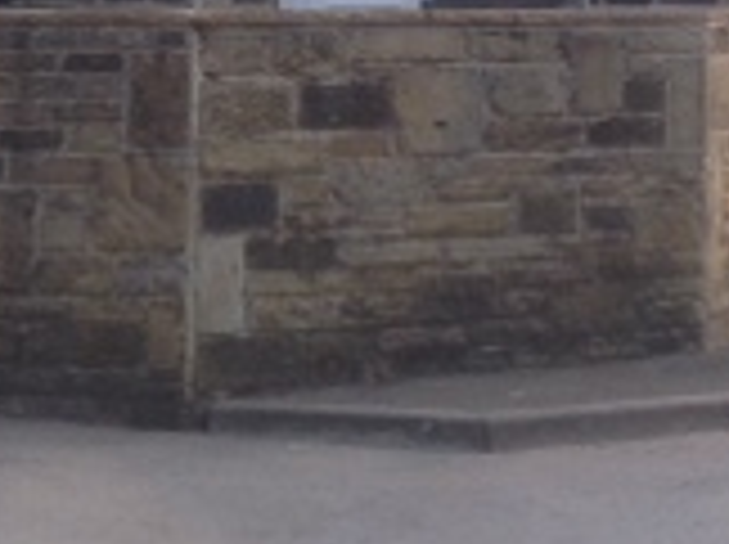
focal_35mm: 138
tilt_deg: +5.2
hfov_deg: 14.2
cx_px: 580
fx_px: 2902
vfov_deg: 10.3
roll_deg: +1.1
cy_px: -310
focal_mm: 4.28
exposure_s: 1/672
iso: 50
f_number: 2.4
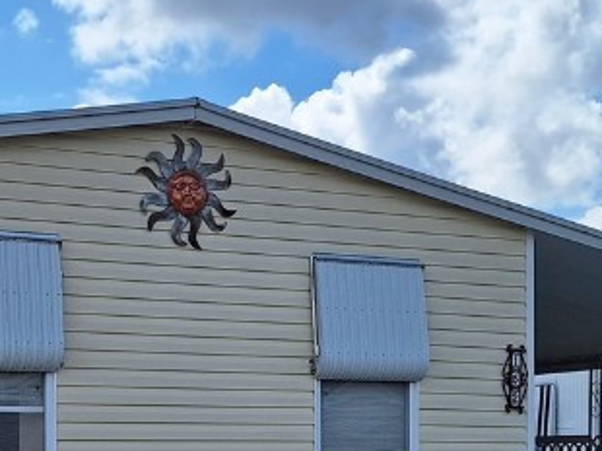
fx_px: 1321
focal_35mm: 76
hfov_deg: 25.4
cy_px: 416
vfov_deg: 19.0
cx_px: 155
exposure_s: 1/6289
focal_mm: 5.54
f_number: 1.8
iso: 40
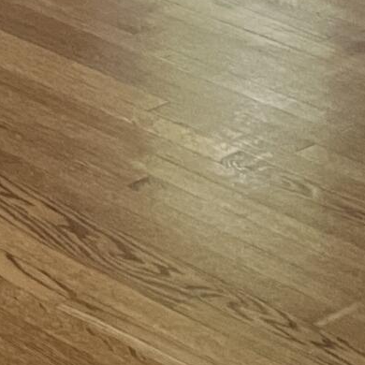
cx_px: -755
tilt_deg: -6.0
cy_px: -665
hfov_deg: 8.3
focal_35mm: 177
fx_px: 2112
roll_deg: -0.7
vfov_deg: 8.5
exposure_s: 1/60
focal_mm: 5.7
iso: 250
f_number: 1.5
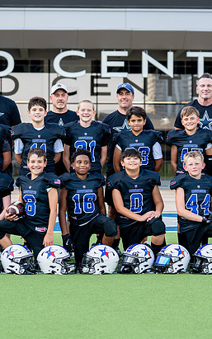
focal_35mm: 109
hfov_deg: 12.0
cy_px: 165
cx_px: 75
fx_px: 1007
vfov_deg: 19.1
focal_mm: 50
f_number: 2
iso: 200
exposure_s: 1/800
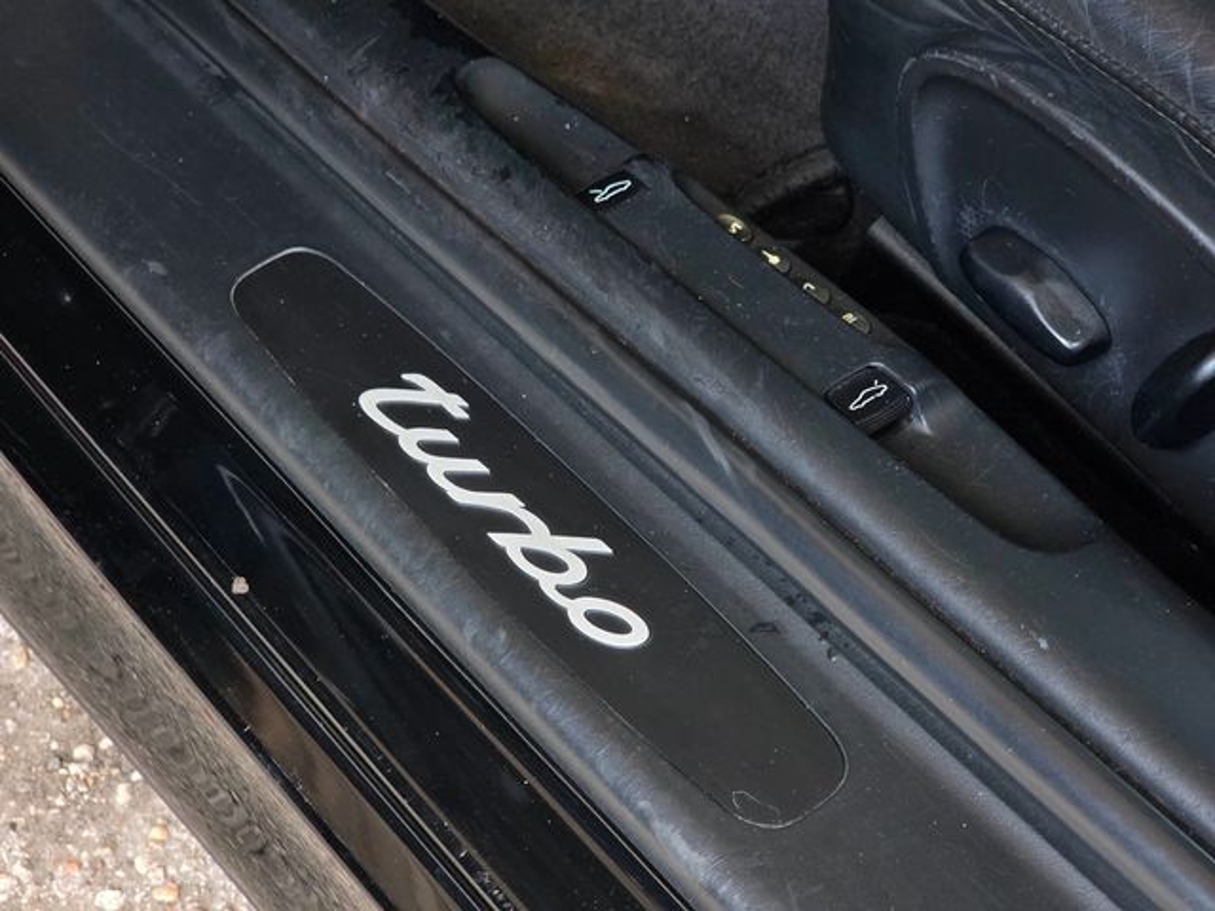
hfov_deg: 28.2
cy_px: 456
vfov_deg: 21.3
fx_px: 2422
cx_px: 608
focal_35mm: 69
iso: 320
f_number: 2.4
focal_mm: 7.9
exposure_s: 1/120
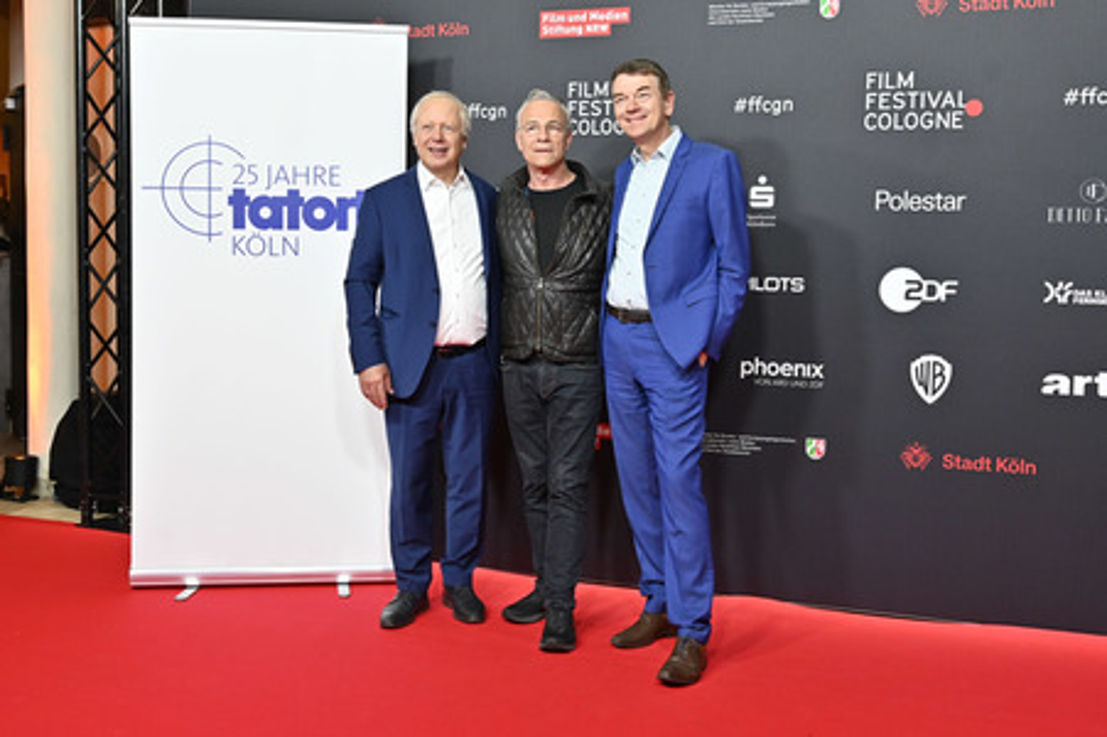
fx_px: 1045
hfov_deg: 55.8
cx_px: 554
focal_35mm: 34
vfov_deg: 38.8
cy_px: 368
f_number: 5
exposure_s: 1/200
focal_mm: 34
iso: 1250
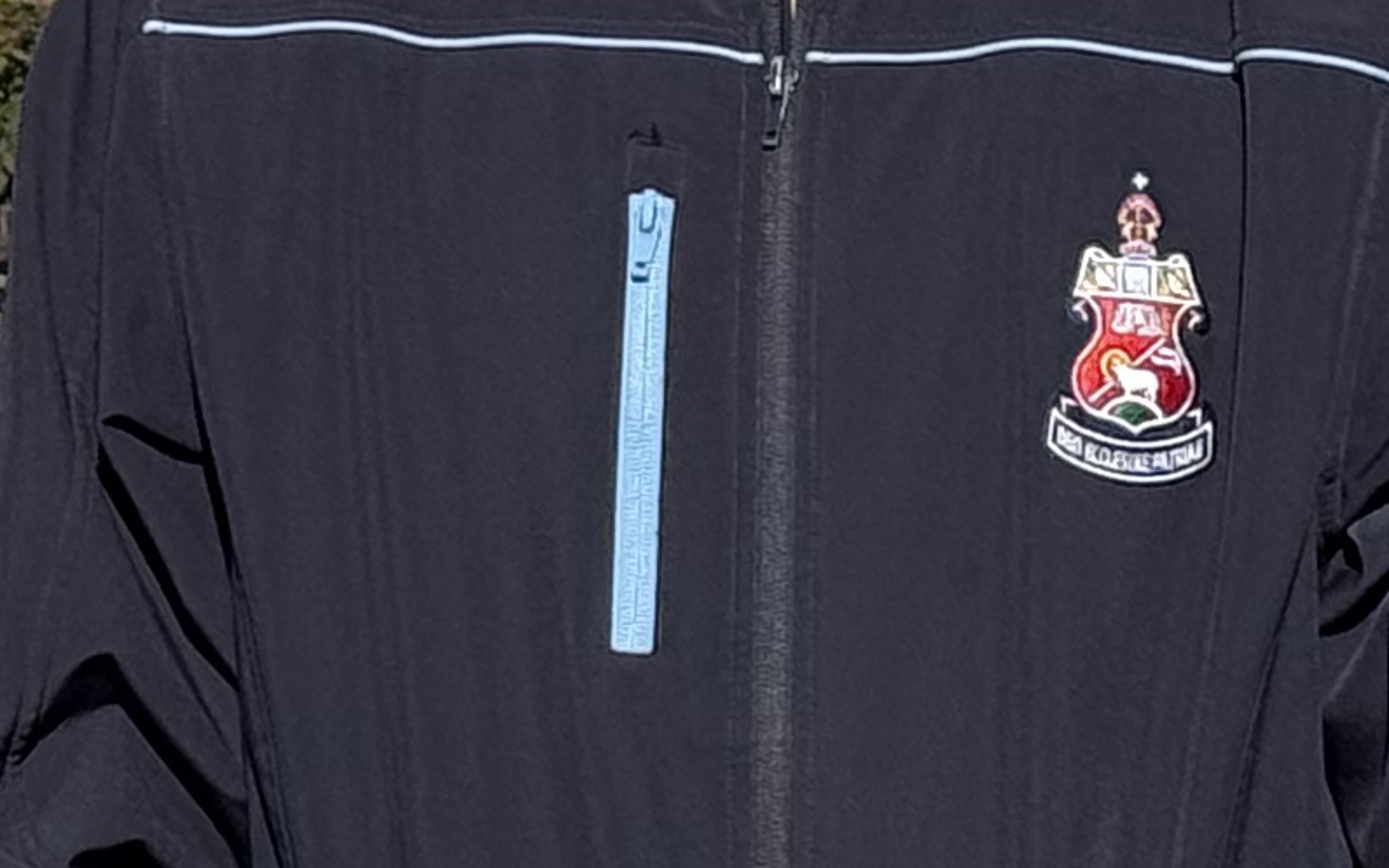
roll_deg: -0.4
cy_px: -1119
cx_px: -147
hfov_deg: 8.1
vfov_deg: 5.0
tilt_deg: +2.7
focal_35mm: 258
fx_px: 9767
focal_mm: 6.76
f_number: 1.78
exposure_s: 1/6024
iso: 64
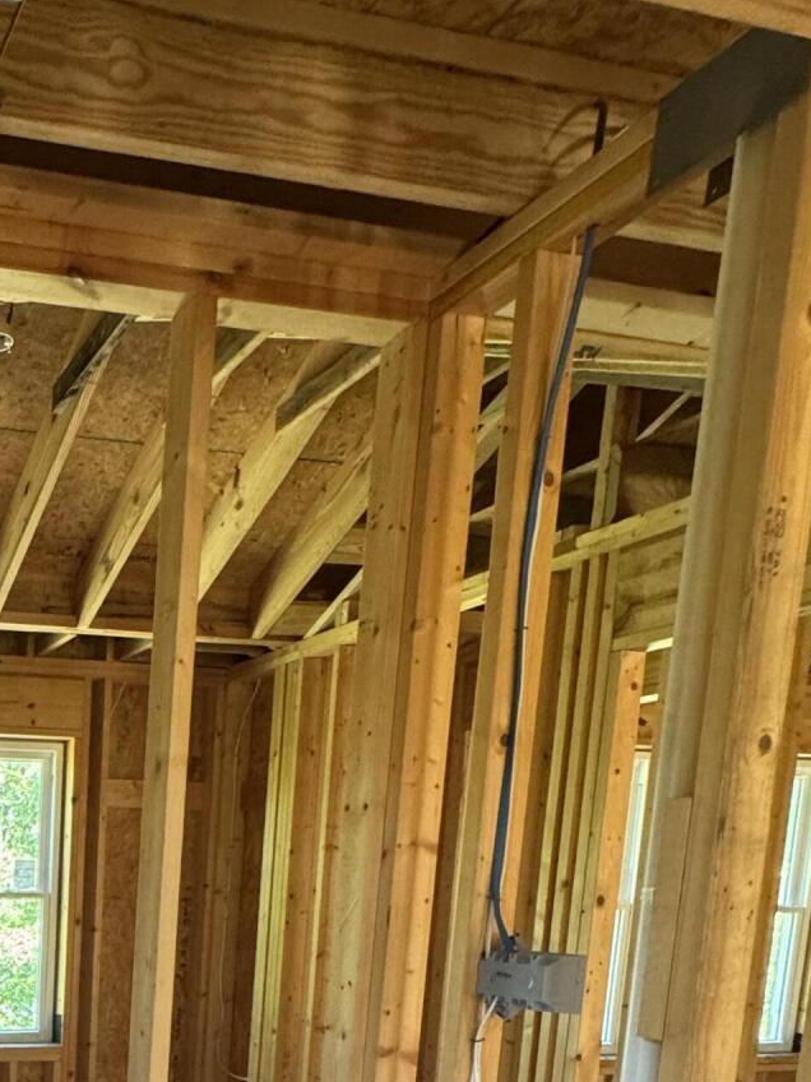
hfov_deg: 35.0
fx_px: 1031
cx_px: -138
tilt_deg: -7.3
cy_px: 1012
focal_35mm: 33
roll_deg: -0.2
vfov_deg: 48.3
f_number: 2.2
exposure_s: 1/72
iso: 320
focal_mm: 2.22
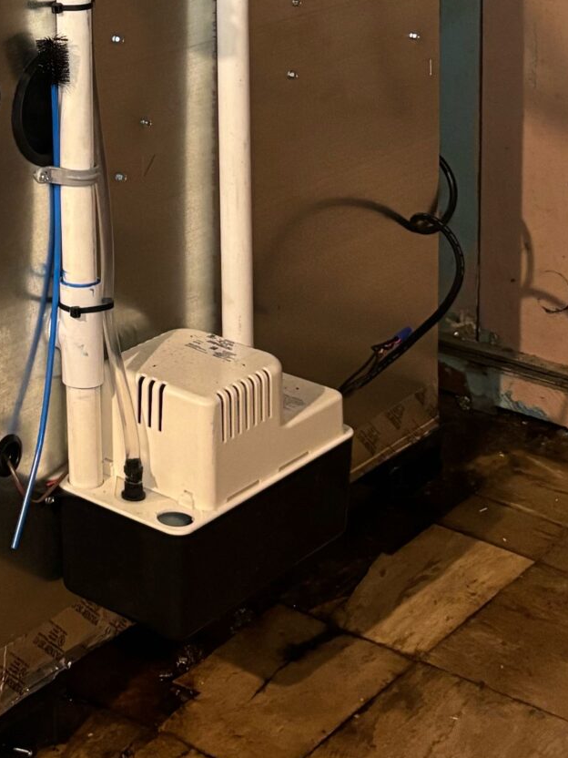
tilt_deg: -6.2
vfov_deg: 22.6
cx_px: -94
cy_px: -138
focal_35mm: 80
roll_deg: +0.9
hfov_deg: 17.6
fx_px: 1750
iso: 640
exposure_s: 1/30
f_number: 1.6
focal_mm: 5.96
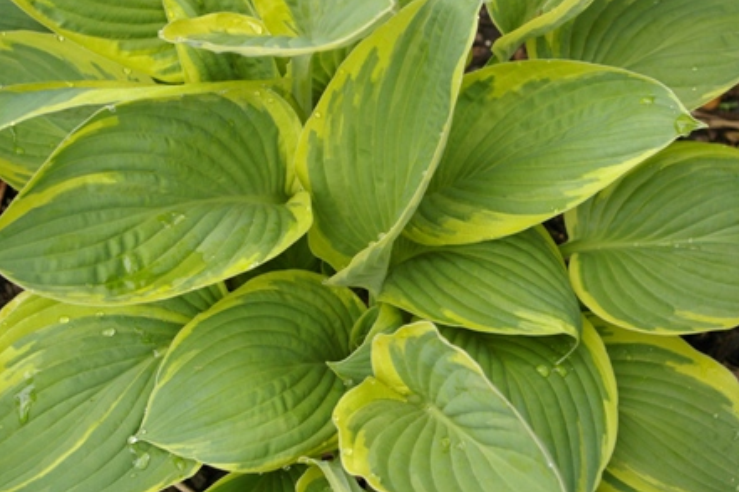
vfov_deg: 19.9
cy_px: 246
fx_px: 1406
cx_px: 372
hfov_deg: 29.4
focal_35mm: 69
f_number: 6.7
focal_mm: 45
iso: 800
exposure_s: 1/90
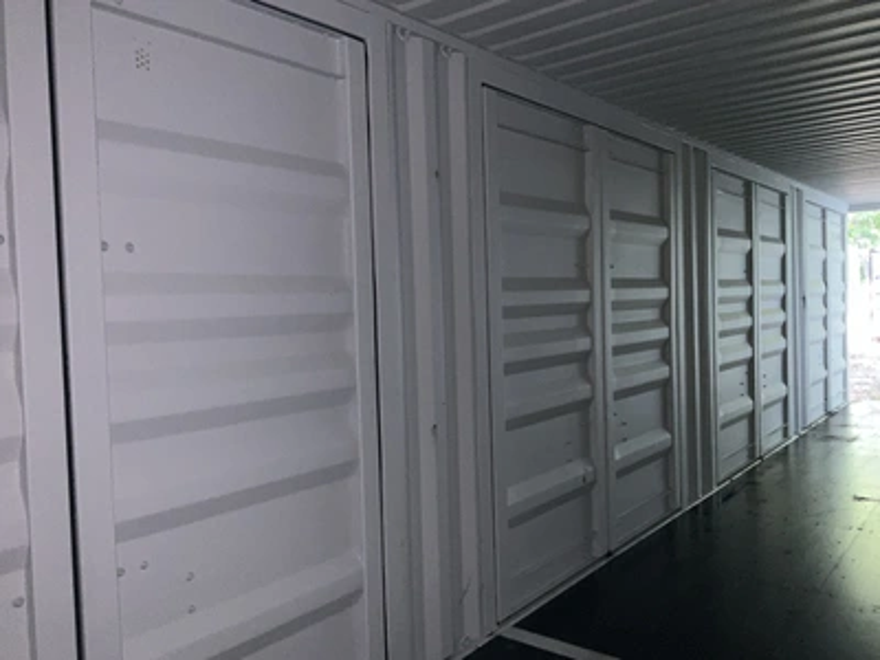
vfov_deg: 48.2
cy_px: 330
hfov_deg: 61.7
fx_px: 737
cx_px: 440
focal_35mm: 29
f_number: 1.8
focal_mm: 3
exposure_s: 1/30
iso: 125
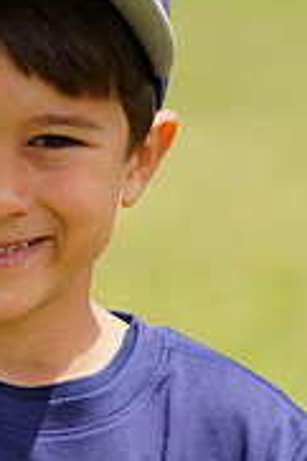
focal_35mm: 788
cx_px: -9
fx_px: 10098
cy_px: 517
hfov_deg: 1.7
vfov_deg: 2.6
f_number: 9
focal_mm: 247
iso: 100
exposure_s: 1/250
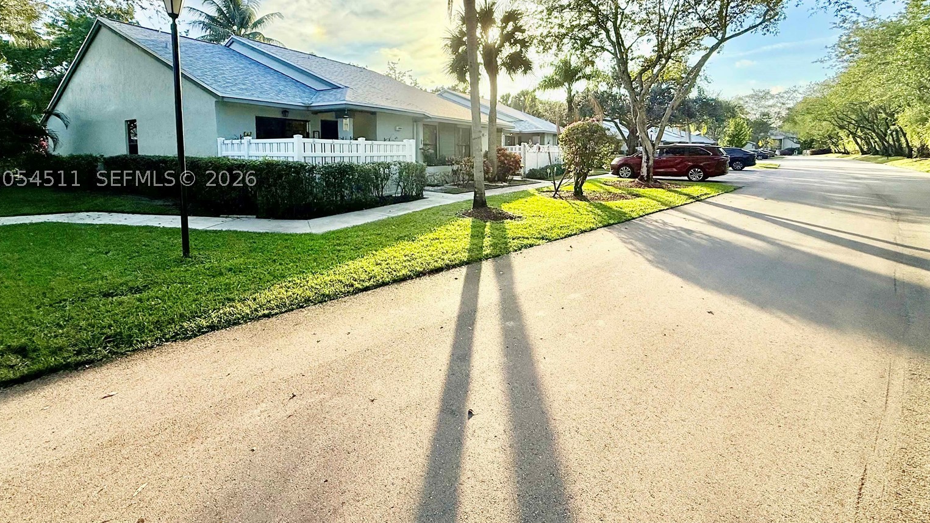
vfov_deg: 65.5
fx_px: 395
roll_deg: -0.4
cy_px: 179
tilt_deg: -4.2
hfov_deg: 99.3
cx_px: 444
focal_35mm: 16
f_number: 2.2
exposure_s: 1/2092
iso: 64
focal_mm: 2.22
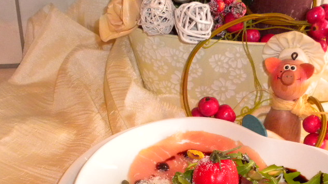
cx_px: 186
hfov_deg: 32.3
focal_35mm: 65
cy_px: 171
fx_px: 565
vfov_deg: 18.2
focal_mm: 6.6
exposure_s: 1/30
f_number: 3.5
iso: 400
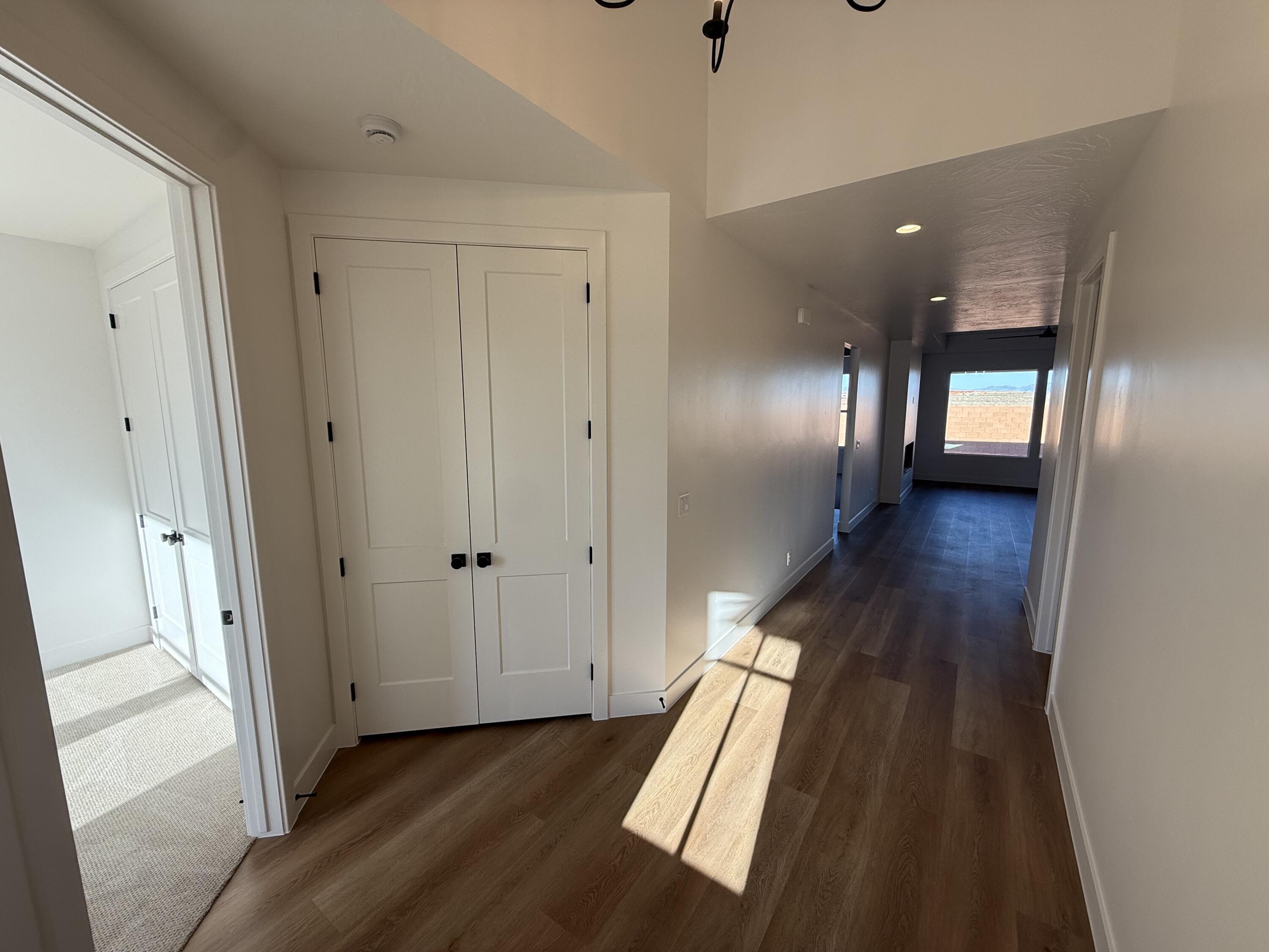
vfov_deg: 85.7
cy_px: 476
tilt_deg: -8.0
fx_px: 513
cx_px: 634
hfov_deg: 102.1
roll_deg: -0.2
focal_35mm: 14
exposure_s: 1/224
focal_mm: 2.22
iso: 64
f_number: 2.2
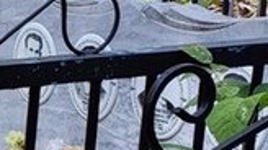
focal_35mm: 170
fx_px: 1207
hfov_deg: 10.4
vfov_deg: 7.1
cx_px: -435
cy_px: 38
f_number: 1.9
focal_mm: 6.04
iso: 50
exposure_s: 1/130
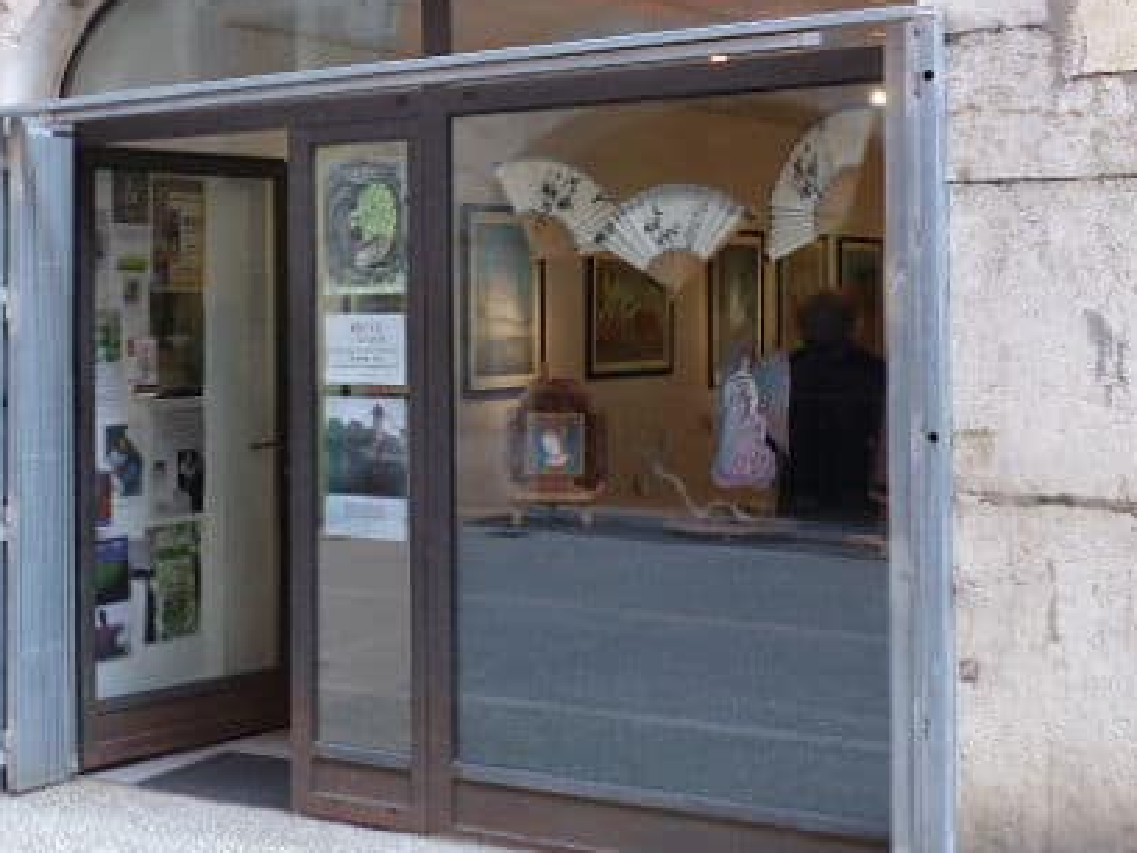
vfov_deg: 24.6
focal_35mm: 59
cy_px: 217
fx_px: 1938
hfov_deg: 32.5
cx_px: 410
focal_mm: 6.6
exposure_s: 1/60
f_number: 3.5
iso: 160
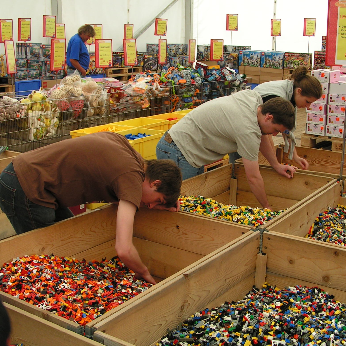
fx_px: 554
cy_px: 159
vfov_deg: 34.7
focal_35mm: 49
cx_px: 202
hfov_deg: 34.6
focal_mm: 6.3
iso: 50
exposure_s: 1/80
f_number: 4
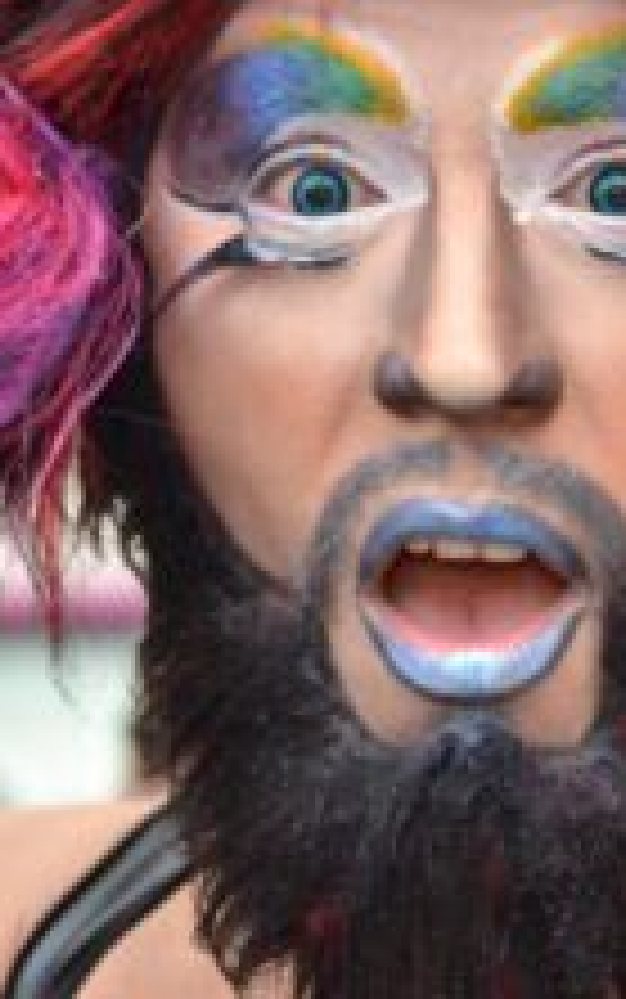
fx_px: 5807
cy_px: 385
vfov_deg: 9.8
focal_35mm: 213
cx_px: 549
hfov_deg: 6.2
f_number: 4.2
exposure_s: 1/60
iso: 100
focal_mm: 62
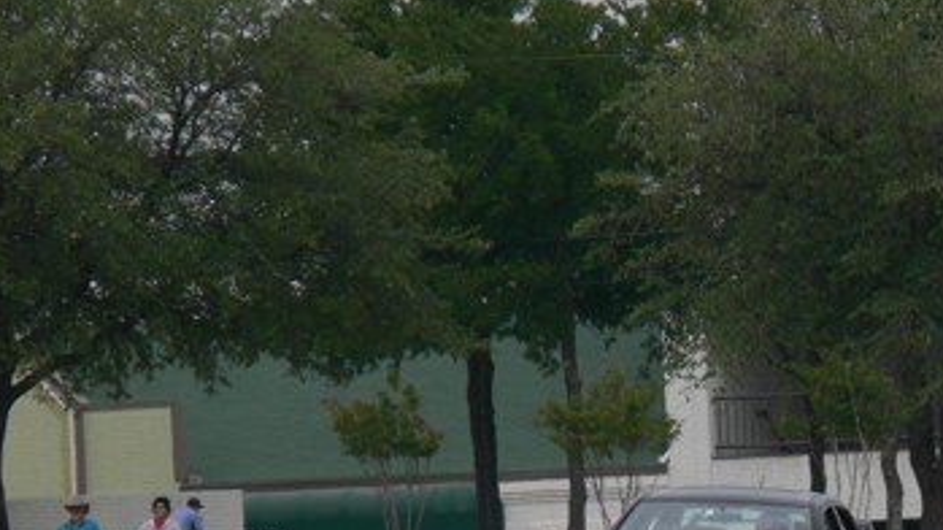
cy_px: 414
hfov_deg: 2.6
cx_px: 857
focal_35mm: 840
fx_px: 20996
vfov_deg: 1.4
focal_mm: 88.8
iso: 100
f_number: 5.6
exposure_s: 1/800
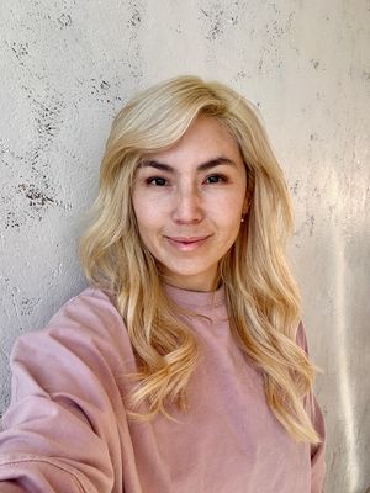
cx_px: 185
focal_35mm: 30
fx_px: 428
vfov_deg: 60.0
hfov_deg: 46.8
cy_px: 246
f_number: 1.9
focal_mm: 2.69
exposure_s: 1/122
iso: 32
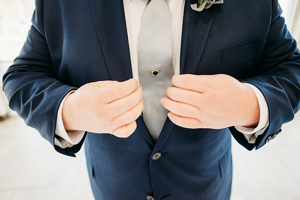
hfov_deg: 73.7
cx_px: 150
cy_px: 100
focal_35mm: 24
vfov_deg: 53.2
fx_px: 200
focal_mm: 24
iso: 320
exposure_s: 1/160
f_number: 1.8
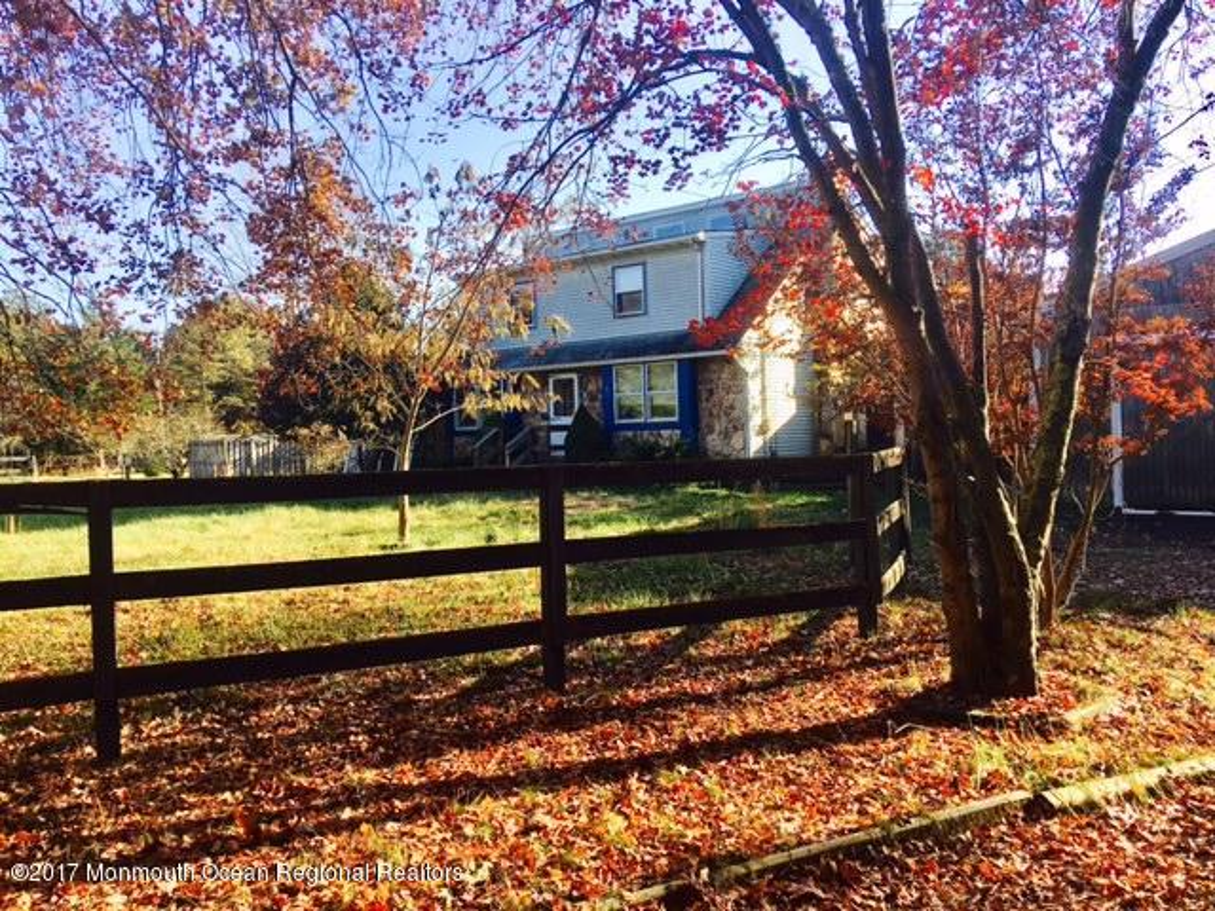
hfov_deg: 61.7
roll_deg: +1.1
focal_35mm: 29
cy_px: 456
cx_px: 608
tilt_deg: -0.2
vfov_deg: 48.2
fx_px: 1018
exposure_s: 1/499
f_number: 2.2
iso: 25
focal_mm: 4.15
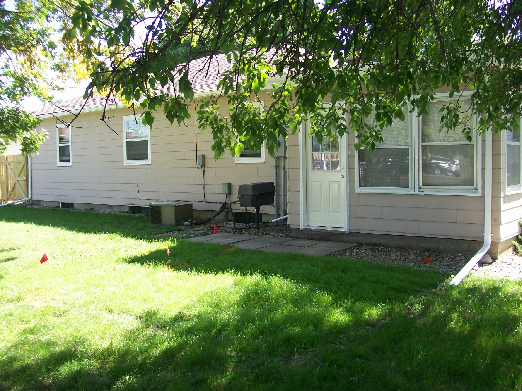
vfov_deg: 39.7
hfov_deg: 51.4
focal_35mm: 36
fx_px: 543
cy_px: 196
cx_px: 261
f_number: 2.7
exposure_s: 1/220
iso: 80
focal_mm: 6
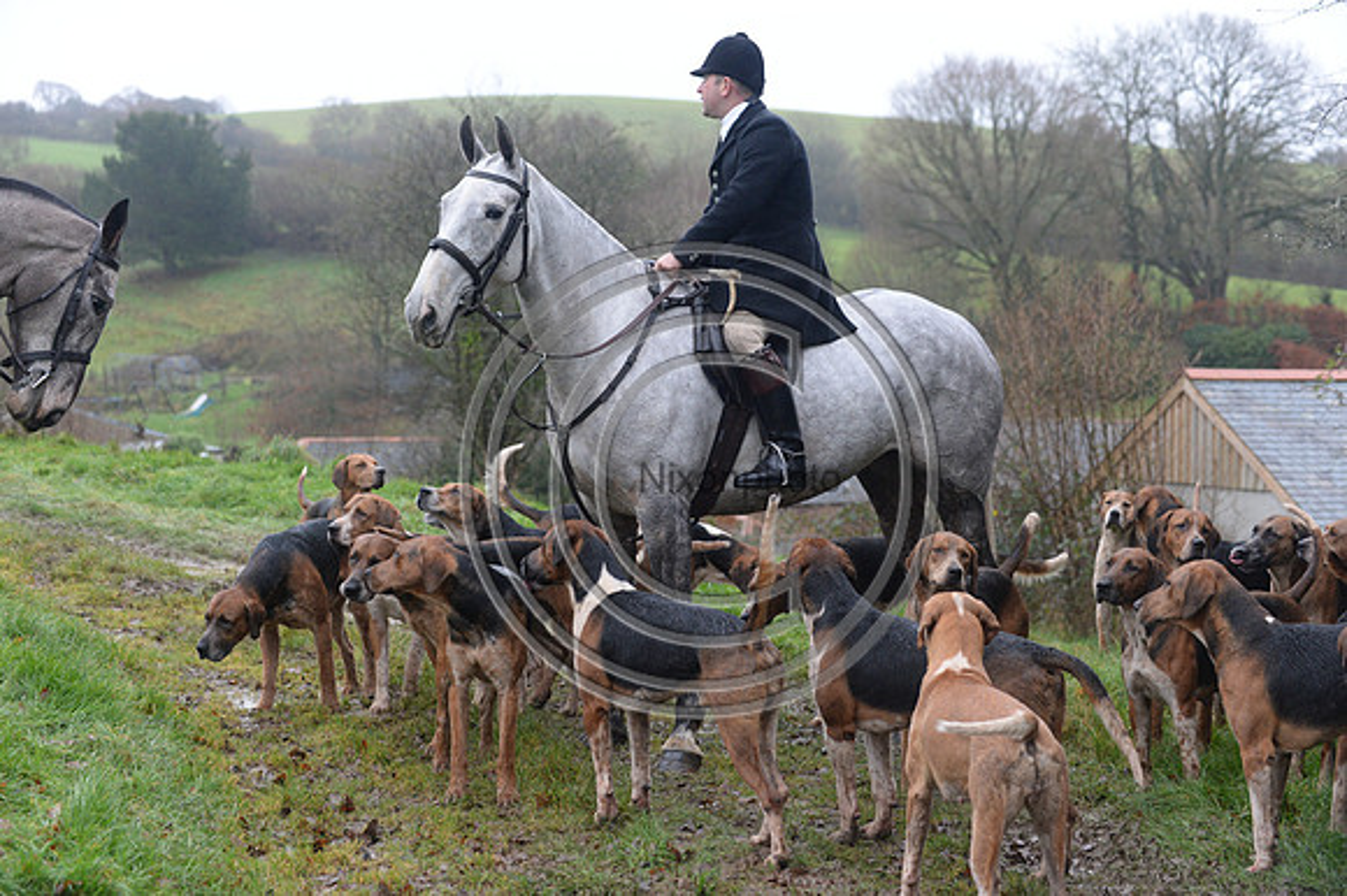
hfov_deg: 28.9
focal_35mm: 70
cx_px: 674
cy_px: 448
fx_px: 2618
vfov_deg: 19.4
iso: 1600
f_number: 3.5
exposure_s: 1/800
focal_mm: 70
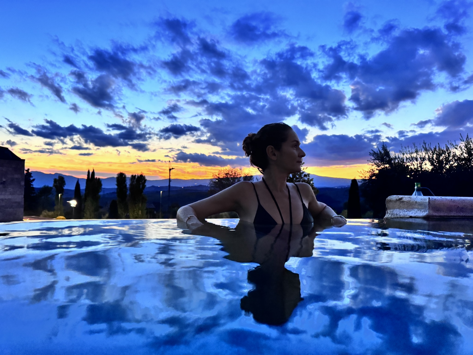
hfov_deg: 71.6
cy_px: 178
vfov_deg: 56.8
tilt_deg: +0.7
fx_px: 328
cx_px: 236
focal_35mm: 24
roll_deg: -1.0
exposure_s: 1/40
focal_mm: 6.76
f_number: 1.78
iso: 1000
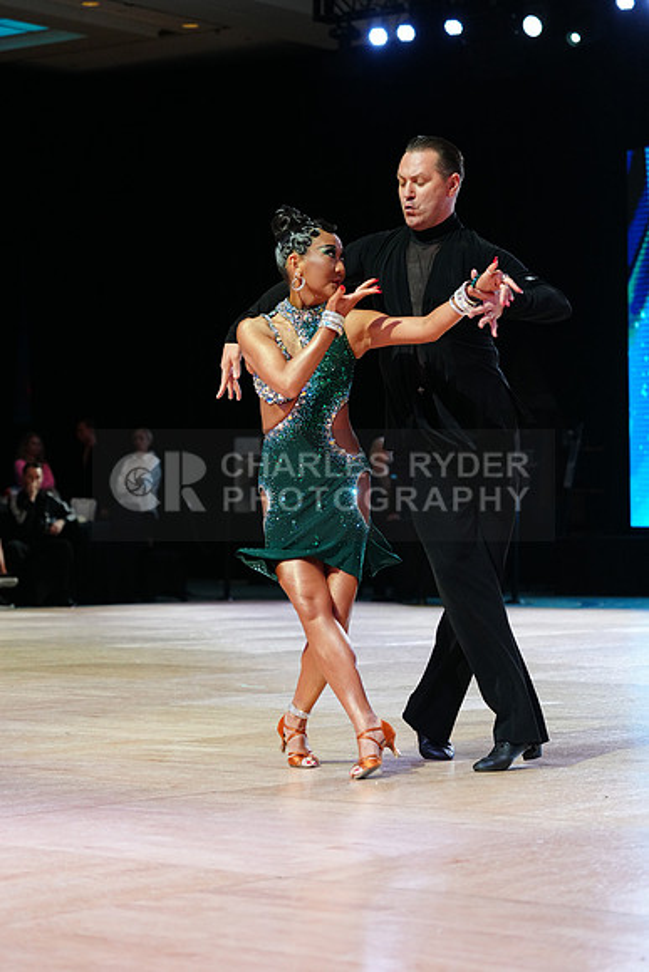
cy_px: 486
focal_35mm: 90
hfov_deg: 15.2
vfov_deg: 22.6
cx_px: 324
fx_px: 2432
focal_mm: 90
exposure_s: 1/320
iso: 2500
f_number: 4
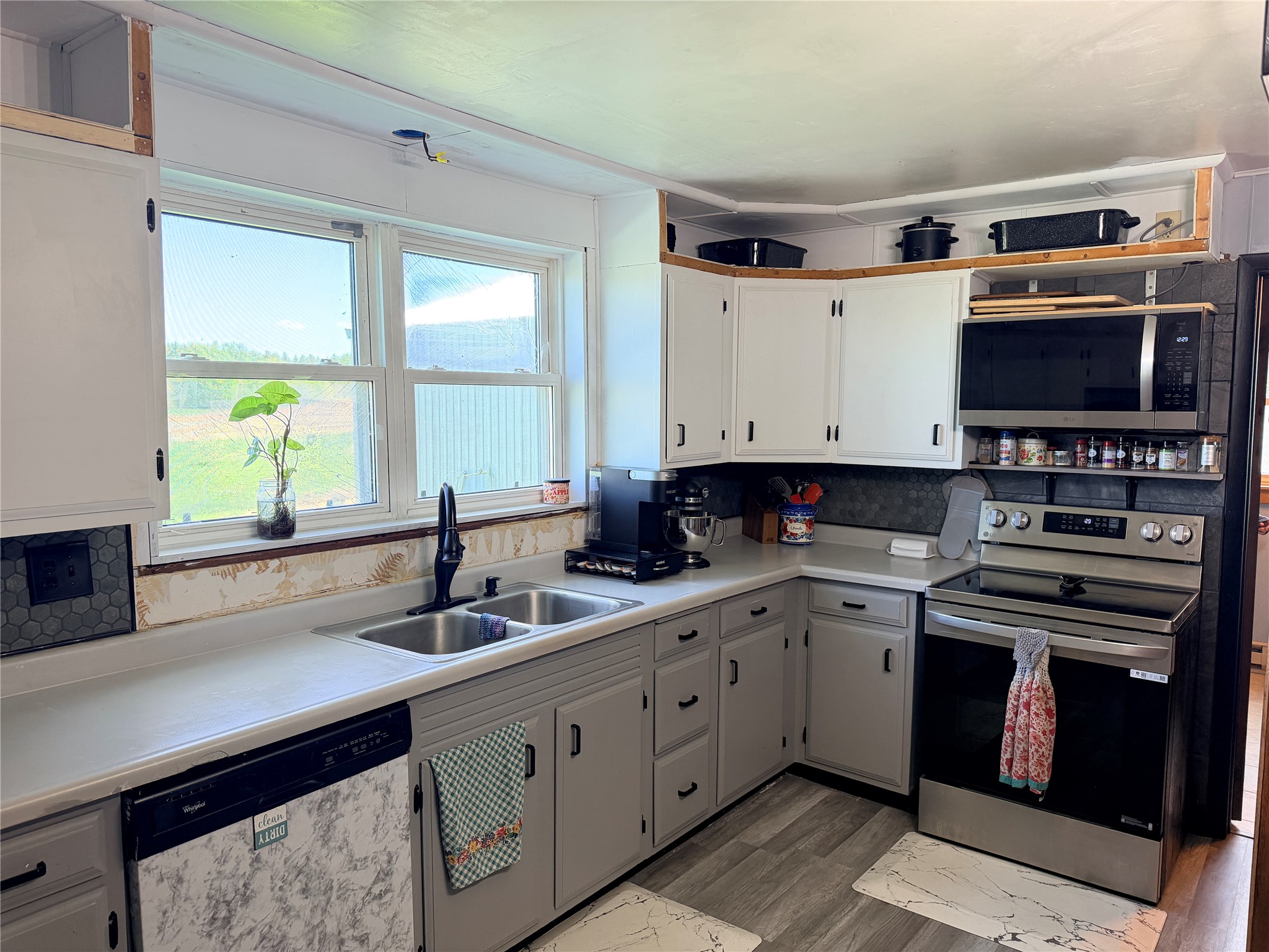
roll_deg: -0.2
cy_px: 476
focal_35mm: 24
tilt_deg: -4.5
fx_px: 880
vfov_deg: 56.8
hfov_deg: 71.6
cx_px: 634
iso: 320
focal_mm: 6.76
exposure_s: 1/120
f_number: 1.78
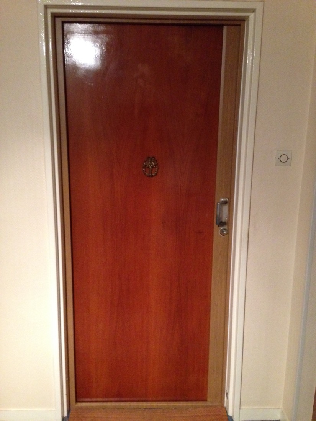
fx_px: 402
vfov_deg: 55.4
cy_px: 210
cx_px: 158
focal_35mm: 33
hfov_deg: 42.9
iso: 640
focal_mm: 4.12
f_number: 2.4
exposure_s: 1/15
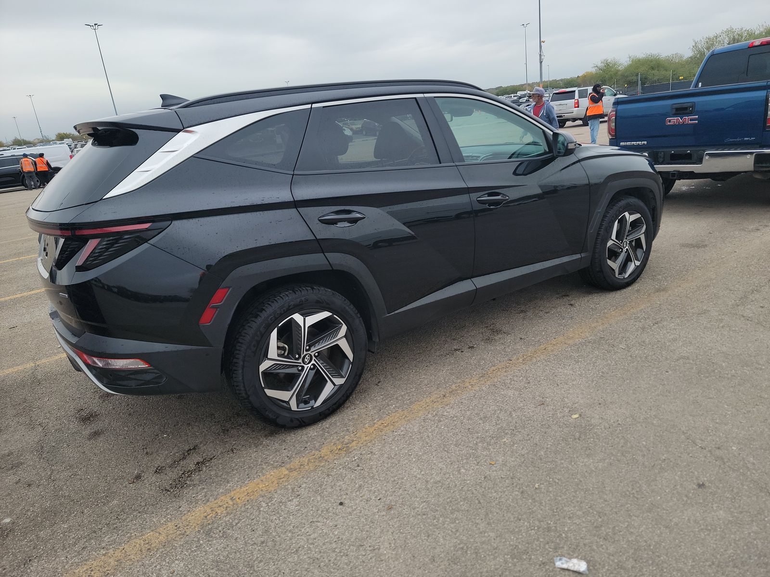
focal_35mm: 24
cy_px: 288
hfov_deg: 71.6
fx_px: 534
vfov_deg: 56.8
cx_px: 385
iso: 58
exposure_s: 1/119
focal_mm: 6.7
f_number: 1.8
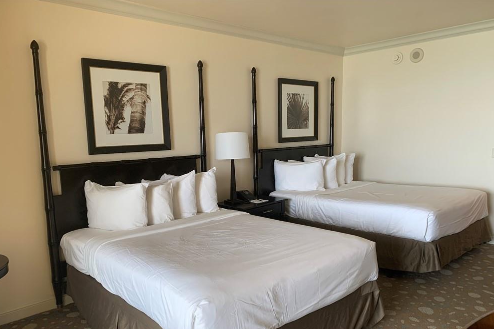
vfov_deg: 46.2
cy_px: 191
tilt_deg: -7.8
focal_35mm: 28
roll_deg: +1.1
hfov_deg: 65.5
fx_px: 384
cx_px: 242
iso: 100
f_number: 1.8
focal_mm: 4.25
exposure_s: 1/80
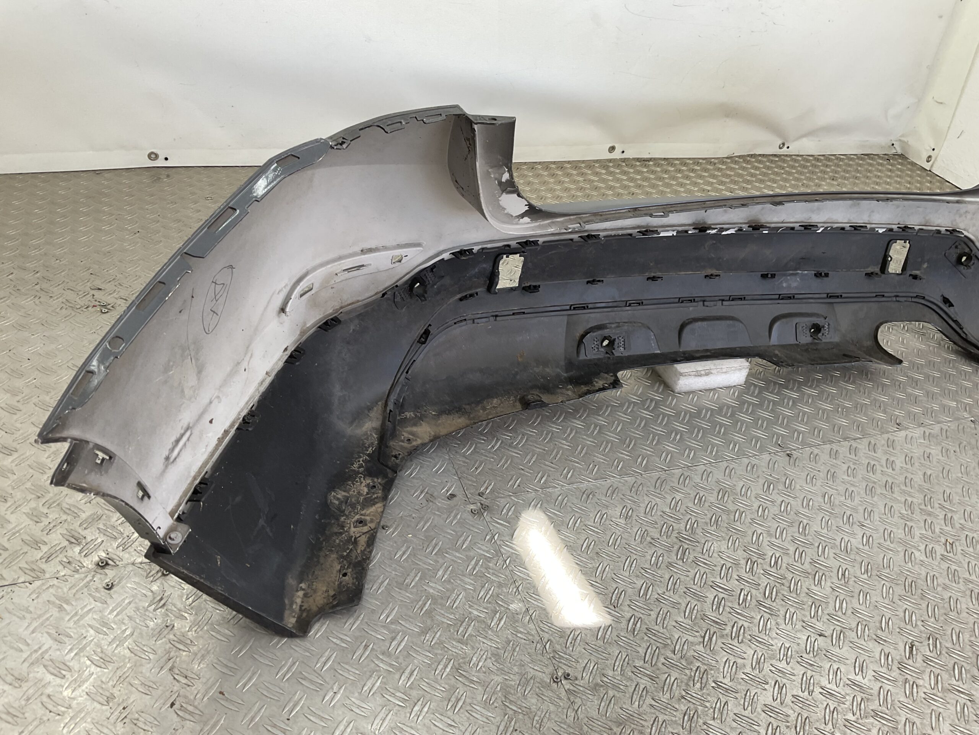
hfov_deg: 61.7
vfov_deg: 48.2
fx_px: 820
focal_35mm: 29
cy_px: 368
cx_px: 490
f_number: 1.8
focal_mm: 3
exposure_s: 1/120
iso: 25
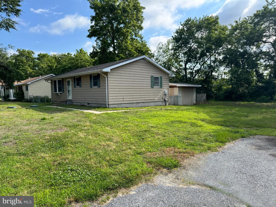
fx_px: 191
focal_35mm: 24
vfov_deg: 56.8
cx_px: 138
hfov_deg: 71.6
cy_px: 104
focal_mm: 6.76
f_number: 1.78
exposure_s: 1/2331
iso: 80
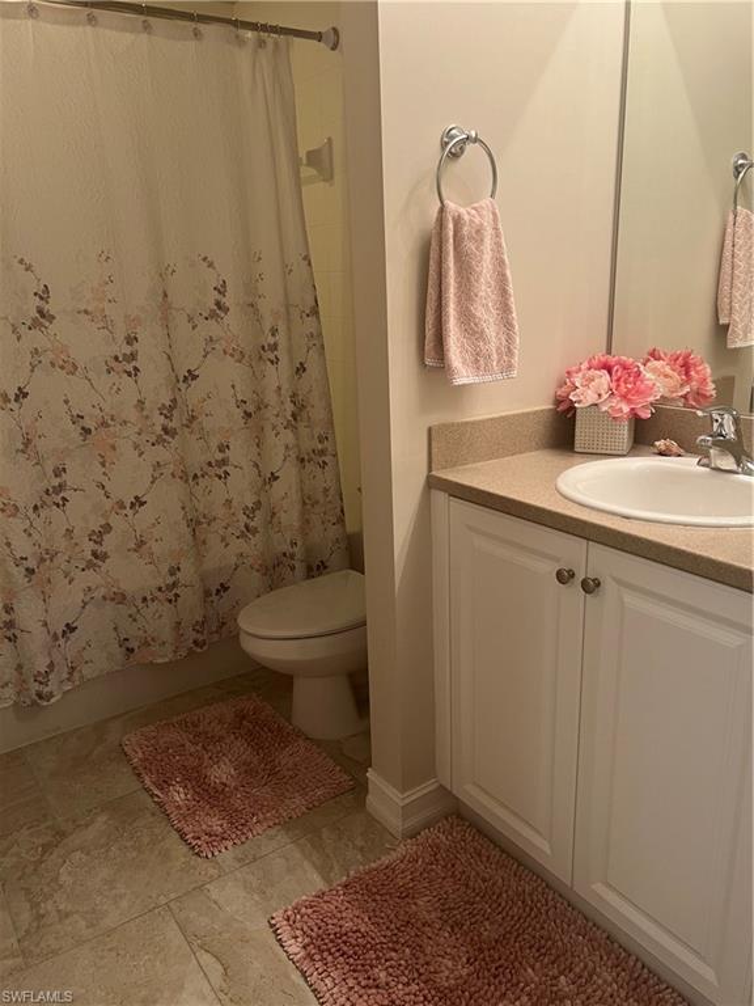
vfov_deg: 67.3
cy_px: 503
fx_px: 755
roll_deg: +1.7
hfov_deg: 53.1
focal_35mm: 26
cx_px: 377
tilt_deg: -18.1
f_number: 1.5
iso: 80
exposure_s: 1/60
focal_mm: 5.7
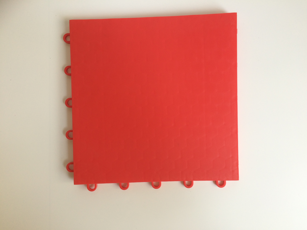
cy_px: 115
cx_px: 154
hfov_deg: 61.7
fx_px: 257
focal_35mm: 29
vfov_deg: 48.2
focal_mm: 4.15
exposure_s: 1/50
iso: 50
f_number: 2.2
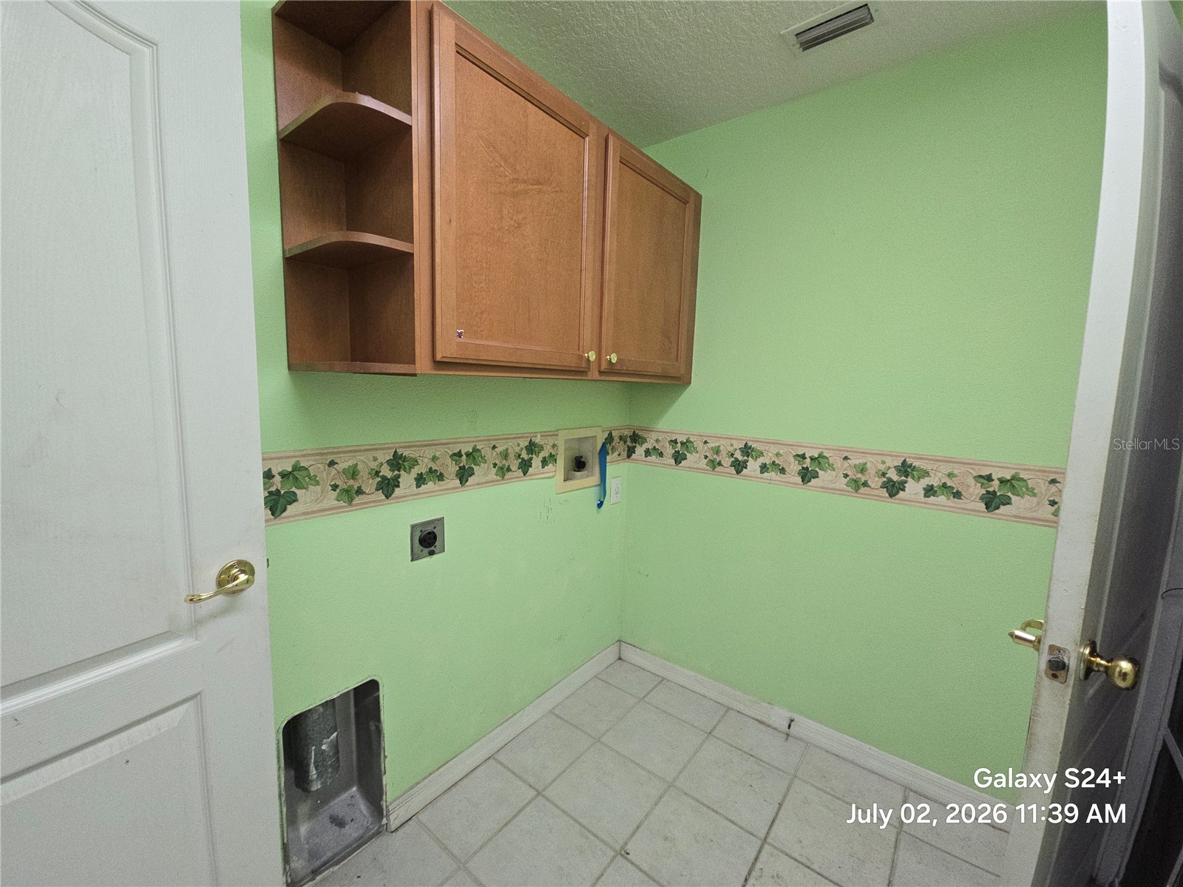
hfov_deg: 106.2
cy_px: 444
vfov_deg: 89.9
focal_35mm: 13
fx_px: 444
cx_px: 592
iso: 100
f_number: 2.2
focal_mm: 2.2
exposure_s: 1/60
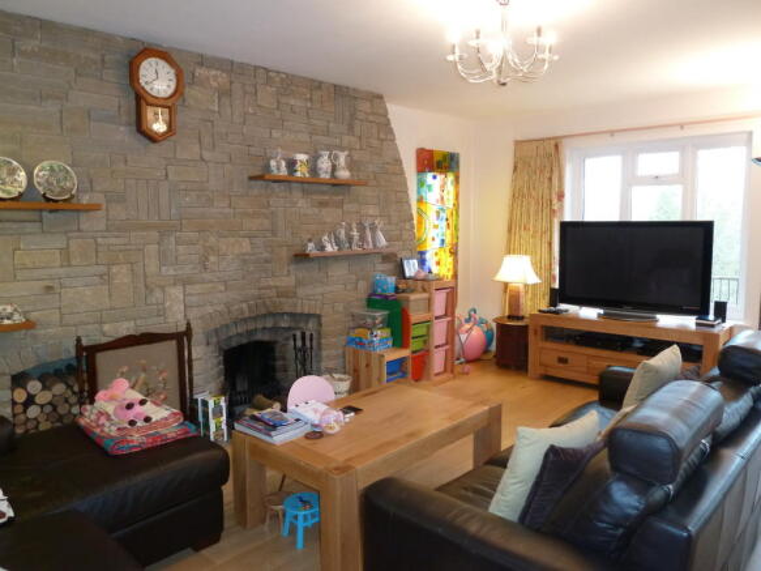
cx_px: 380
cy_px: 286
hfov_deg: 69.4
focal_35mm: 25
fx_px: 549
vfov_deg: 54.9
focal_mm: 4.1
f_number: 3.3
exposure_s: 1/30
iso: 200
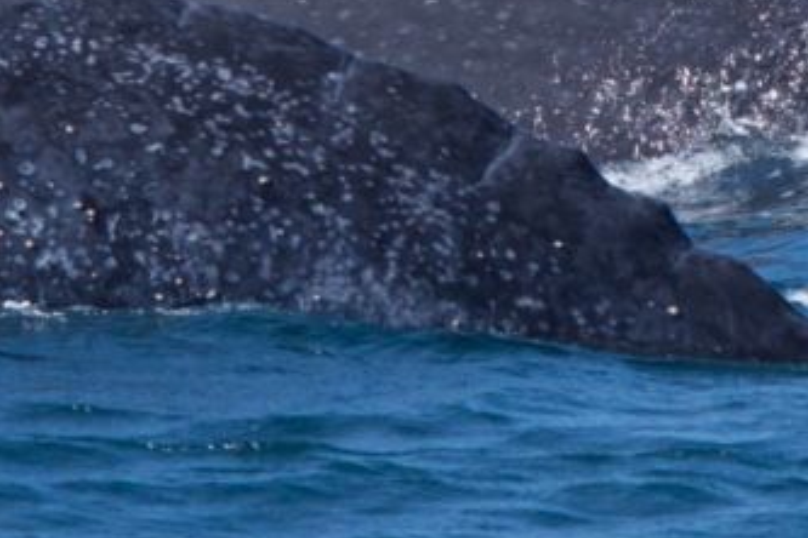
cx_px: -121
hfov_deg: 1.9
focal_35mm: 1096
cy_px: 69
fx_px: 24597
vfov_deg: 1.3
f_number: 8
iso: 1600
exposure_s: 1/3200
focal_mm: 456
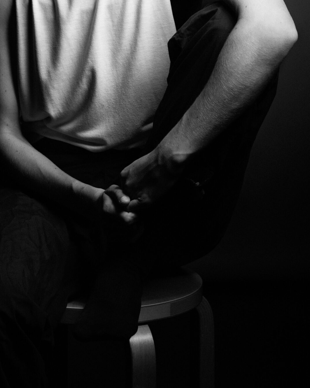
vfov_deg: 12.5
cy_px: 35
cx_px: 101
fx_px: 1755
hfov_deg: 10.1
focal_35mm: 153
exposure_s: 1/250
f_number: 4.5
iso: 100
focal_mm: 85
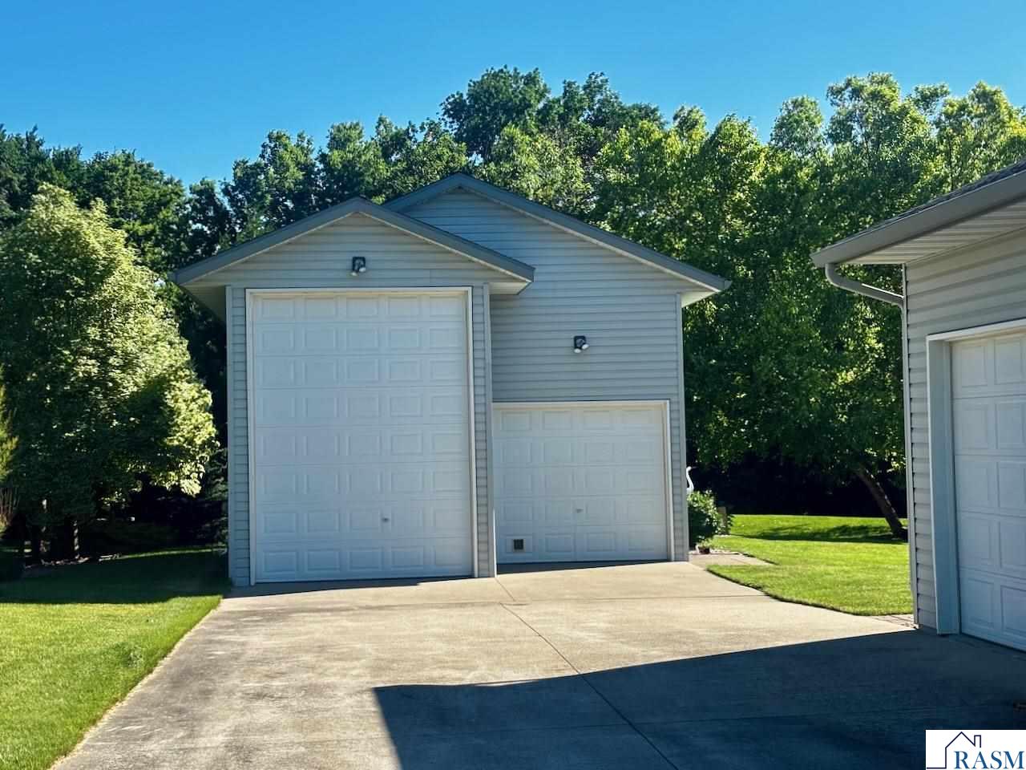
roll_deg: +1.8
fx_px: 1541
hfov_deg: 36.8
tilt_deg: +4.5
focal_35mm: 52
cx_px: 513
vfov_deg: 28.0
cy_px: 385
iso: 32
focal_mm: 5.96
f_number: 1.6
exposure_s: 1/1783
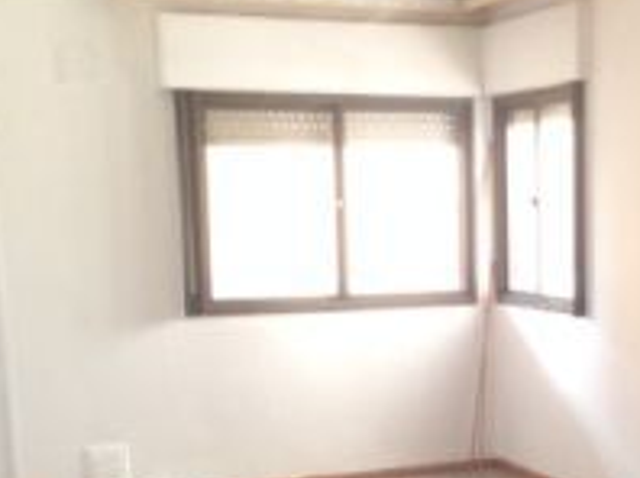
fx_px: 1440
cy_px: 417
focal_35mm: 78
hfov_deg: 24.8
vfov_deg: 18.6
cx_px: 477
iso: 160
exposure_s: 1/20
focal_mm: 4.12
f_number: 2.4
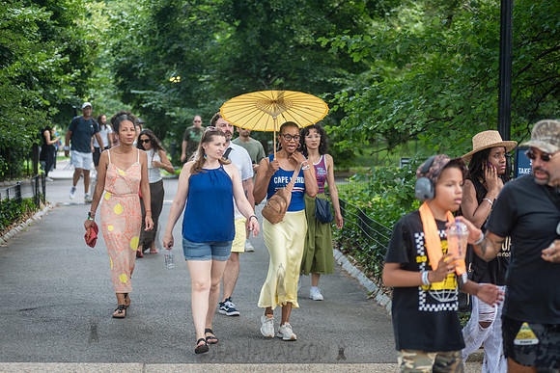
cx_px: 280
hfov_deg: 25.4
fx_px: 1245
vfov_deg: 17.1
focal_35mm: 80
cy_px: 186
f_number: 2.8
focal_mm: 80
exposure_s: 1/160
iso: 250
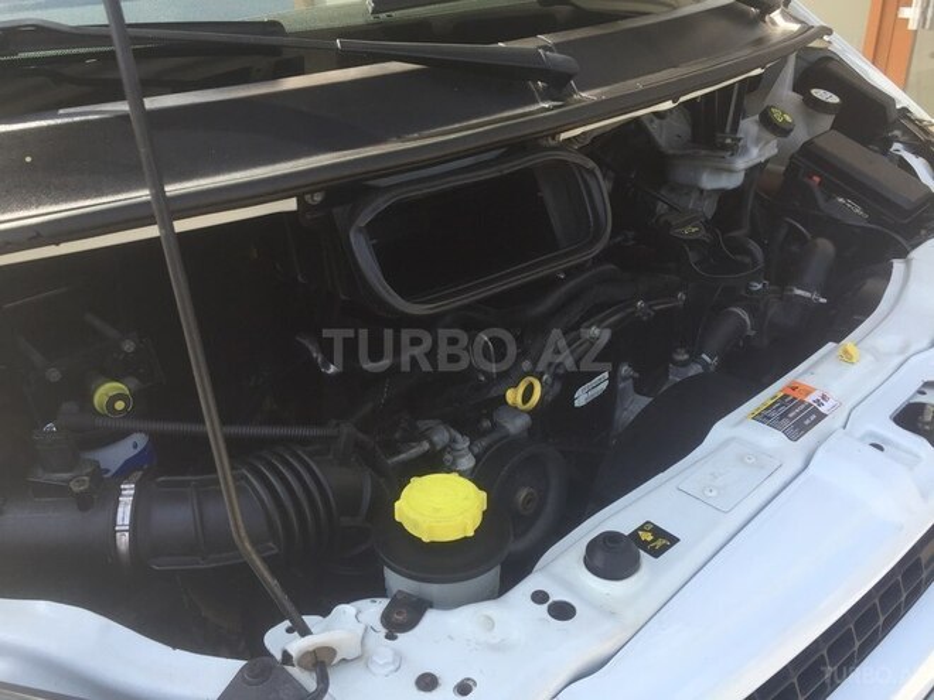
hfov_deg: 61.7
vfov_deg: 48.2
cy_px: 350
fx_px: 782
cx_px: 467
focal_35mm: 29
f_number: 2.2
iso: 32
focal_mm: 4.15
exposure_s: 1/388
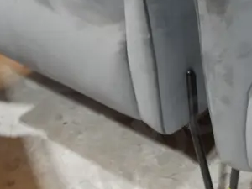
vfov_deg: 12.7
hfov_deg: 16.0
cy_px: 13
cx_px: 335
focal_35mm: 116
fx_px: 844
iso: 800
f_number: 4
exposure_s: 1/60
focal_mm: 17
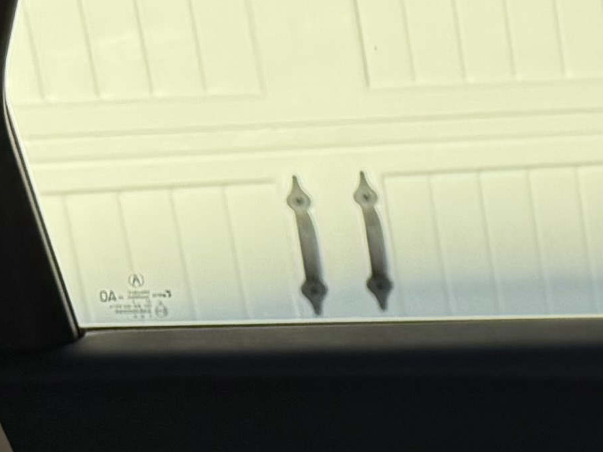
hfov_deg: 11.3
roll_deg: +0.7
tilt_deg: -23.9
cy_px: 1059
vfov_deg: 8.9
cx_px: 1330
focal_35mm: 152
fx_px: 2647
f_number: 1.78
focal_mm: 6.76
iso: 100
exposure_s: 1/351
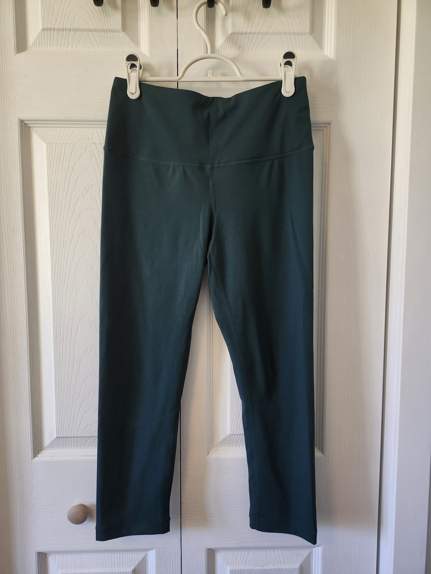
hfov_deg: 58.9
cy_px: 287
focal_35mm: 23
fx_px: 382
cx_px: 216
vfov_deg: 73.9
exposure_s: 1/120
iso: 500
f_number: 1.8
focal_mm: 5.54
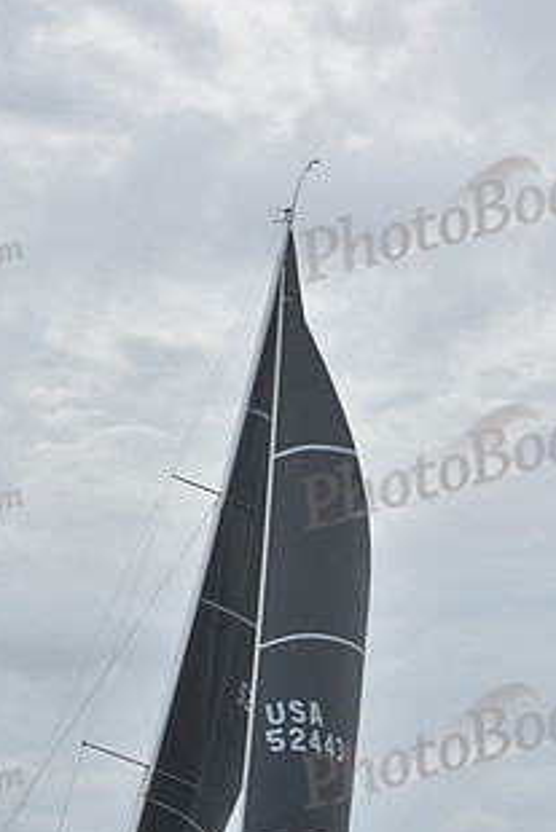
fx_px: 3031
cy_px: 639
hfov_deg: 10.5
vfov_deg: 15.6
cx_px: 163
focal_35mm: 131
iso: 200
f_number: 6.3
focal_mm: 70
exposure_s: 1/1250
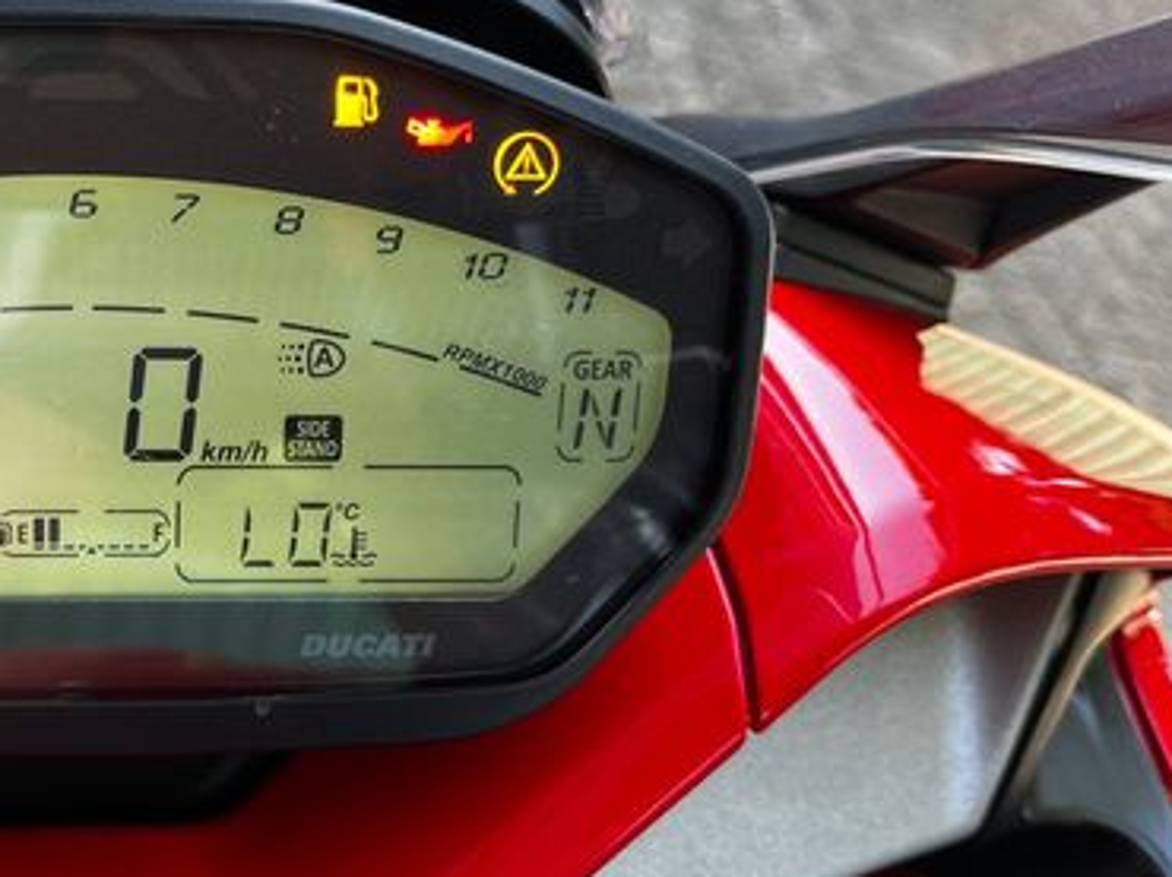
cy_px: 396
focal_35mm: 45
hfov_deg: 39.8
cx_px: 174
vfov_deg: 32.1
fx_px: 1523
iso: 40
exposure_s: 1/71
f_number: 1.6
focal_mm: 5.1
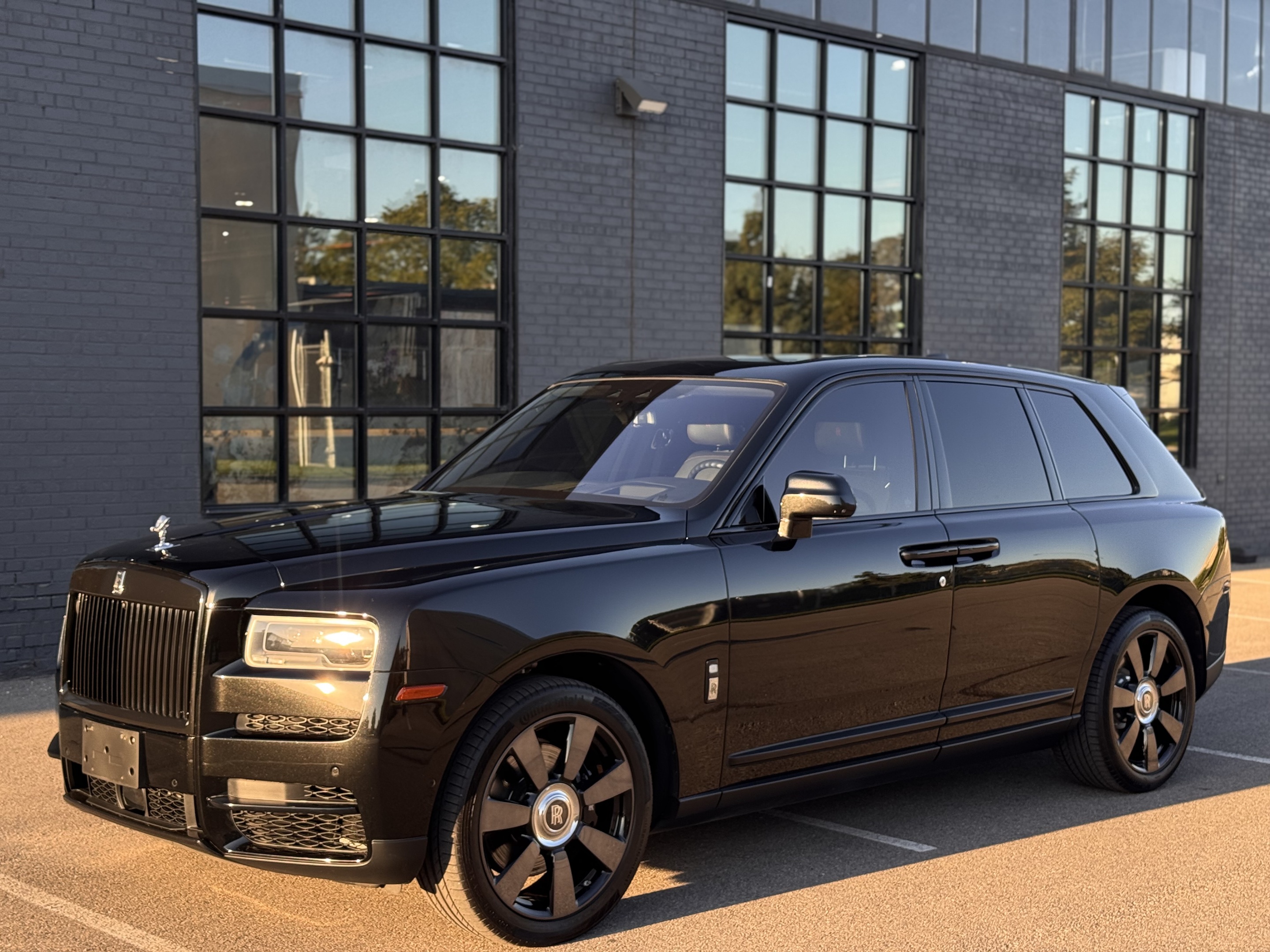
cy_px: 476
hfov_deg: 39.7
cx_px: 635
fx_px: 1761
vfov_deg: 30.3
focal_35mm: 48
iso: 64
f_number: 1.78
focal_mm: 6.76
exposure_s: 1/488
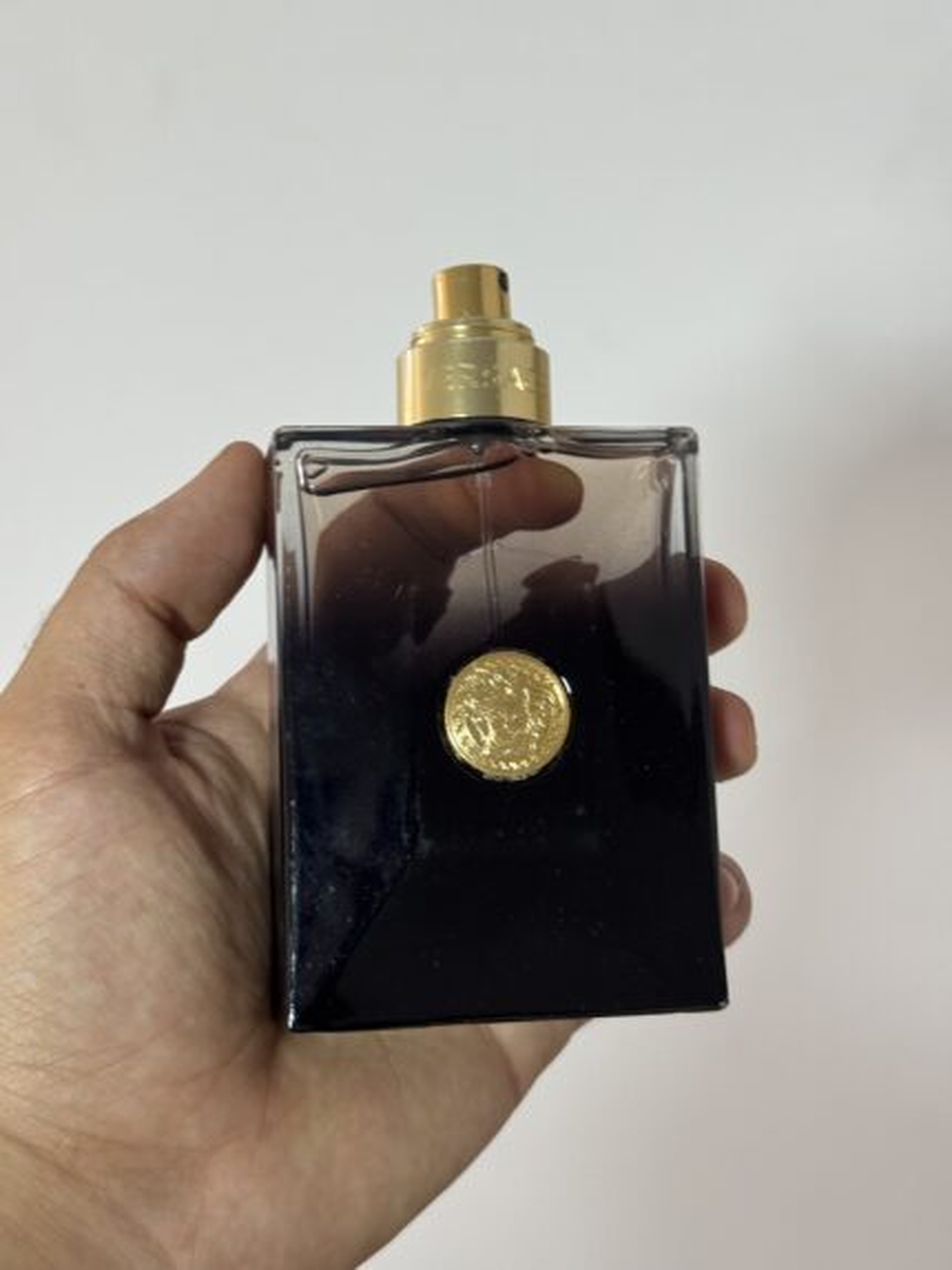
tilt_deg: -34.7
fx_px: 1759
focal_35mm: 48
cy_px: 635
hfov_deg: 30.3
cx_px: 476
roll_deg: +1.7
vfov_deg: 39.6
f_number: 1.78
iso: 100
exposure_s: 1/50
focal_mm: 6.76
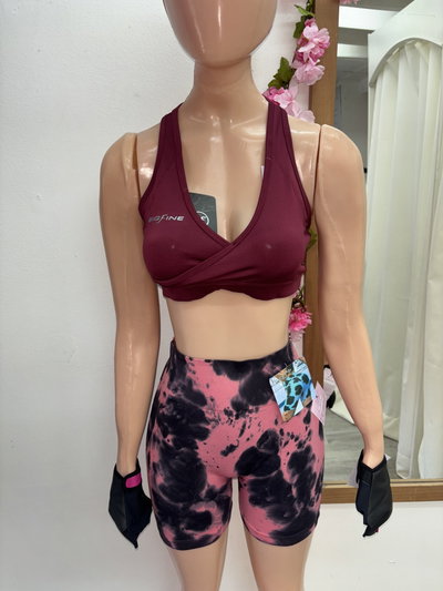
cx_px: 222
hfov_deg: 53.1
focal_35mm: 26
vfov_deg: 67.3
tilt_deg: -16.9
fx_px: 443
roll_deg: +0.8
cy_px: 296
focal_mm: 5.96
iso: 40
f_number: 1.6
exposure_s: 1/31
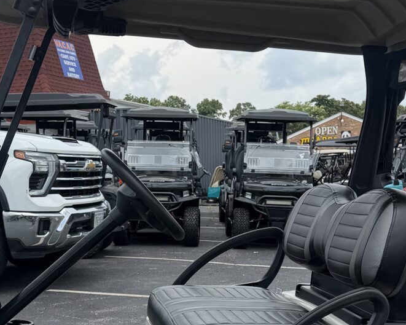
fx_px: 817
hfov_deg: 27.9
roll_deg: +1.3
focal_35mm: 68
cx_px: 197
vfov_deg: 22.2
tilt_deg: -5.8
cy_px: 266
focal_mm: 6.76
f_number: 1.78
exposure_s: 1/5319
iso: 80
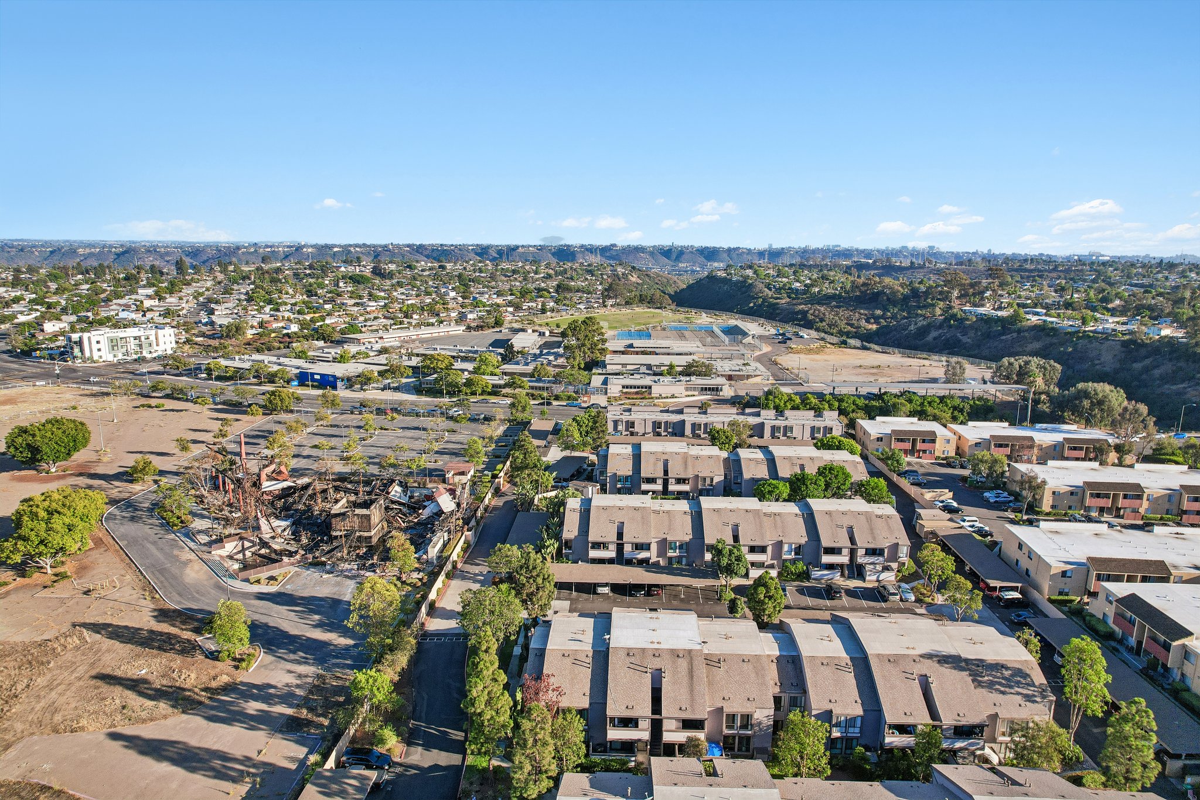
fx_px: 733
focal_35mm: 22
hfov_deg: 78.6
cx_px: 600
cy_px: 400
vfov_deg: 57.2
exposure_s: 1/1250
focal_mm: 8.4
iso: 120
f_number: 2.8
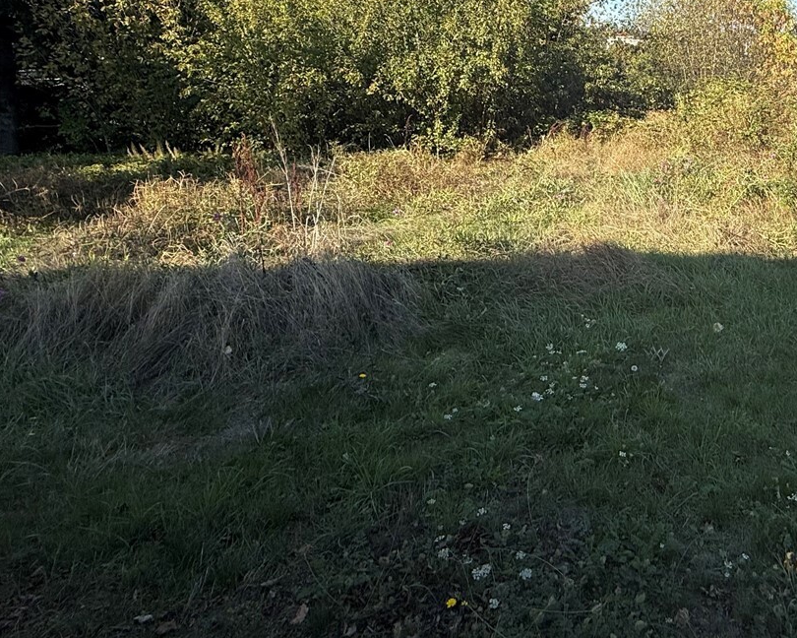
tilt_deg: -5.6
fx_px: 637
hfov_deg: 56.9
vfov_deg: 49.5
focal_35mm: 27
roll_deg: +1.0
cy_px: 111
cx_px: 689
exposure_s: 1/942
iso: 50
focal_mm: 2.22
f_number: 2.2
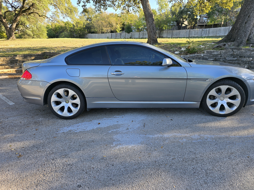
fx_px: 169
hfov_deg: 73.9
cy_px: 95
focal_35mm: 23
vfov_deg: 58.9
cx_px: 127
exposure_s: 1/180
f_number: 1.7
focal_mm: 6.3
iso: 16
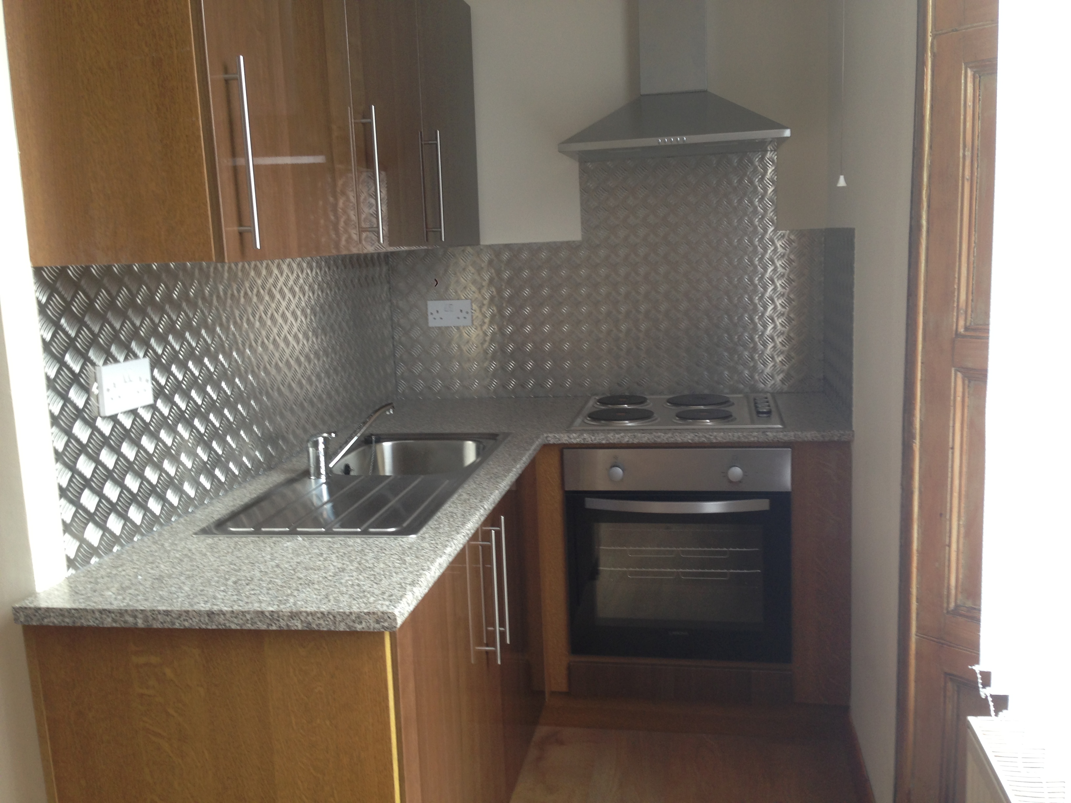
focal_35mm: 33
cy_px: 402
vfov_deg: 42.9
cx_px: 536
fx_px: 1021
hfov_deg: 55.4
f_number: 2.4
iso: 50
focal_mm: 4.13
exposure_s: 1/20
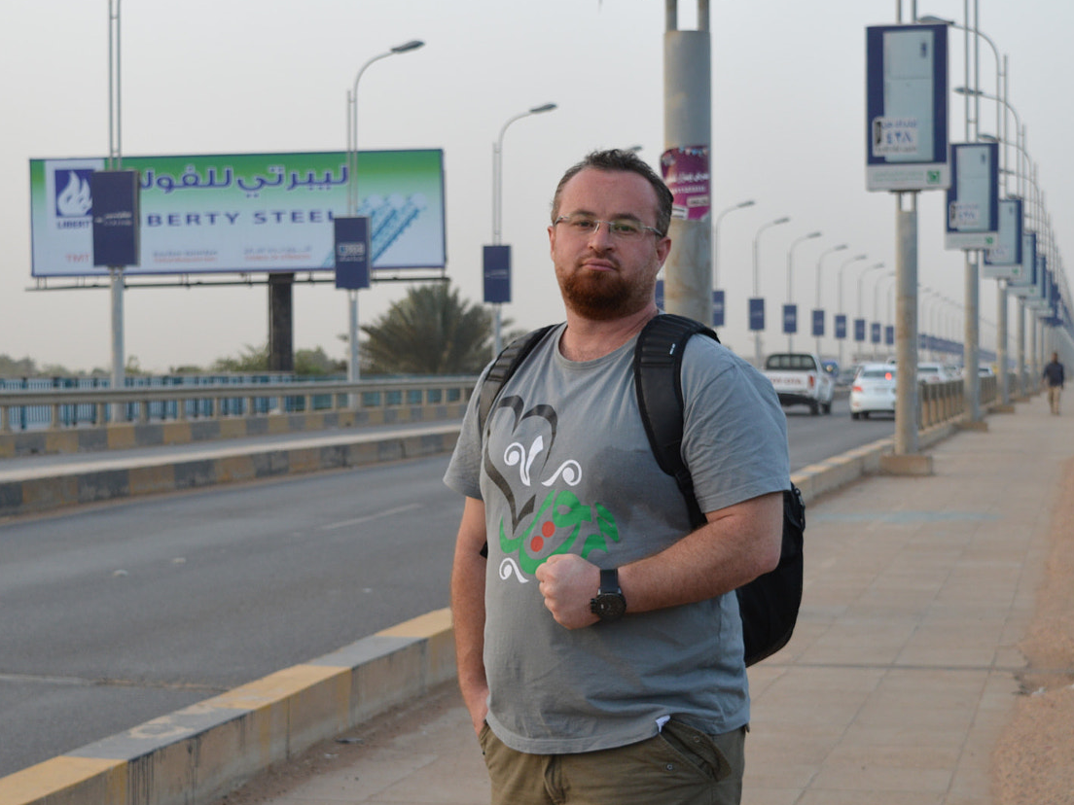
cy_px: 464
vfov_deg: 20.7
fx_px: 2203
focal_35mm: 71
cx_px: 534
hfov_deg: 27.4
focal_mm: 34
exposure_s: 1/125
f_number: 5.6
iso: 280
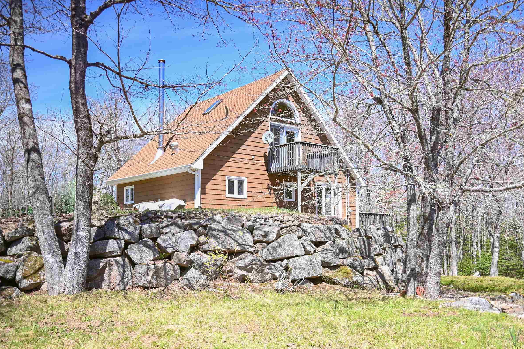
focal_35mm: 31
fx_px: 451
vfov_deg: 42.0
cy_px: 216
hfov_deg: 60.3
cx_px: 266
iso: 100
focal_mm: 24
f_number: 7.1
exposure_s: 1/320
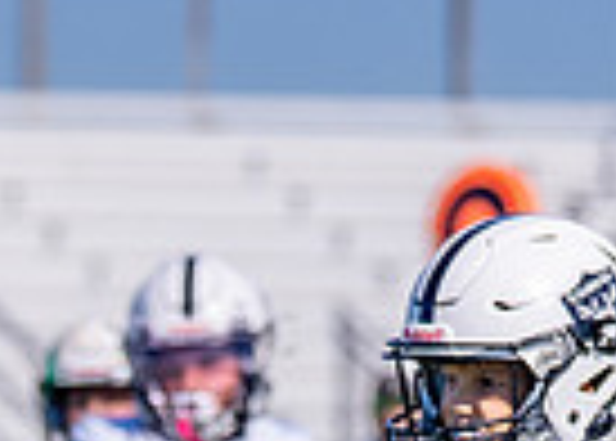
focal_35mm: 725
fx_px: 12690
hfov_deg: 2.8
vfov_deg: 2.0
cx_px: -311
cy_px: 627
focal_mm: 111
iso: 250
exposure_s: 1/8000
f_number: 2.8
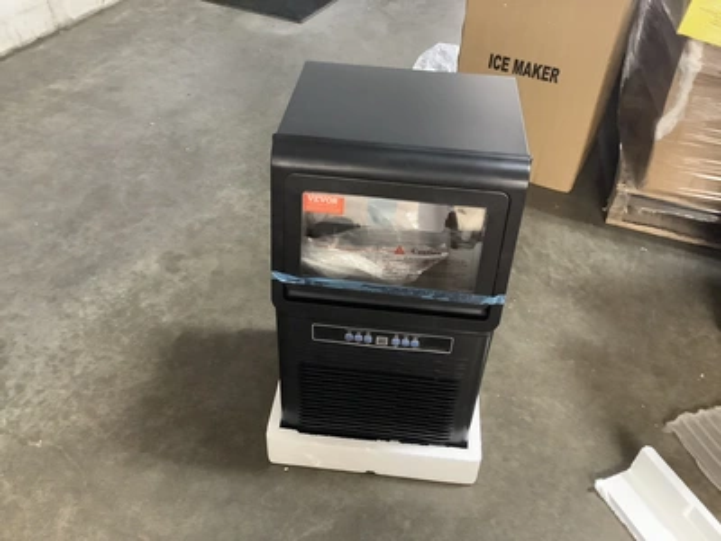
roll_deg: -3.1
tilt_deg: -41.5
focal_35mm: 31
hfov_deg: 58.4
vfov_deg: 45.4
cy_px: 270
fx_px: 646
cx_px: 360
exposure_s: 1/30
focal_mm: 3.3
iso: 800
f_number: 2.4
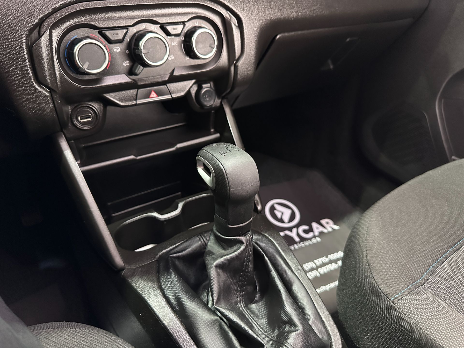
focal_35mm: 24
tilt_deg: -33.3
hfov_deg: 71.6
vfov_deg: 56.8
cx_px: 232
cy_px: 174
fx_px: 322
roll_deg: -2.8
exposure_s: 1/33
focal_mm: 6.86
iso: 1000
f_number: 1.78
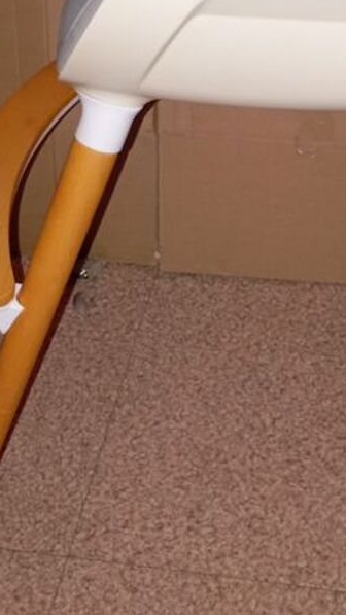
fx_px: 1109
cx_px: 231
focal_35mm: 68
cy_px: 97
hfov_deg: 17.7
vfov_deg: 30.0
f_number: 1.8
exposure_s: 1/10
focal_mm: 4.27
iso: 636
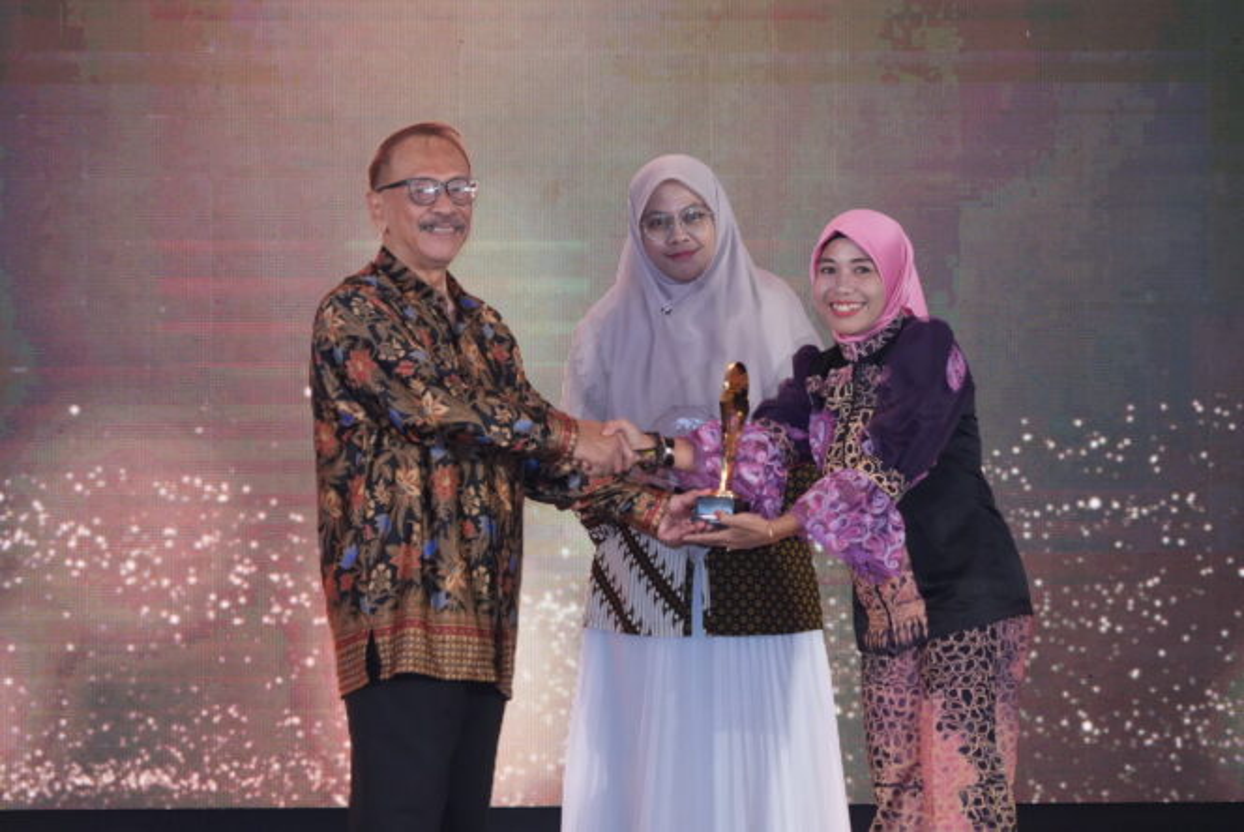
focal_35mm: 219
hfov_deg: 9.4
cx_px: 622
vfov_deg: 6.3
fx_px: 7574
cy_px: 416
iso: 6400
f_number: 6.3
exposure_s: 1/250
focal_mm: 219
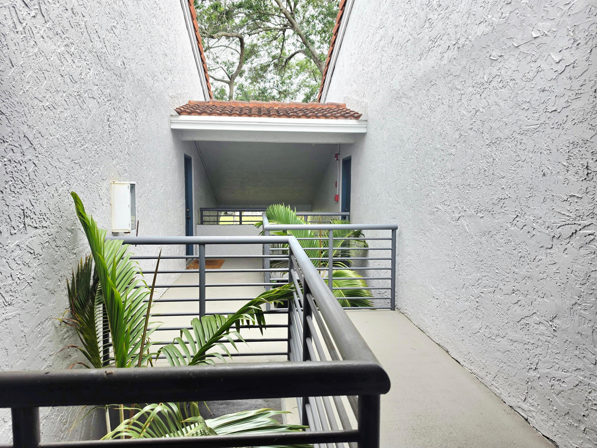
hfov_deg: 73.9
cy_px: 224
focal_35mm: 23
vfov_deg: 58.9
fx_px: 397
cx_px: 298
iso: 10
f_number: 1.4
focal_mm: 6.5
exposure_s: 1/182
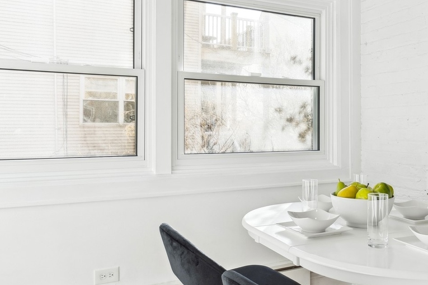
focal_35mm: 36
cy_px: 133
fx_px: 428
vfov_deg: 36.9
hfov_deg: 52.3
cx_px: 278
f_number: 8
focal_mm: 17
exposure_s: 1/200
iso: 320
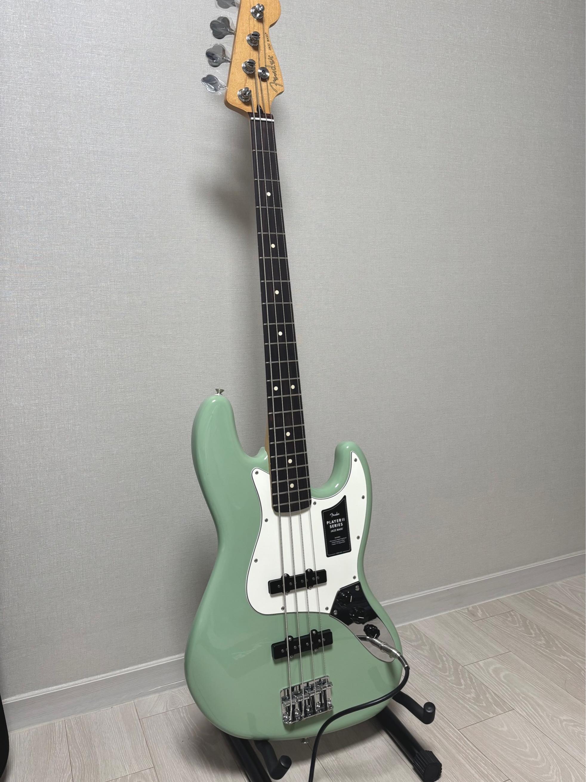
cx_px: 293
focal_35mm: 26
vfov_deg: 67.3
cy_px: 391
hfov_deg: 53.1
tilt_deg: -5.1
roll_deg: +1.3
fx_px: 587
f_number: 1.6
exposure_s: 1/60
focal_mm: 5.96
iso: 80
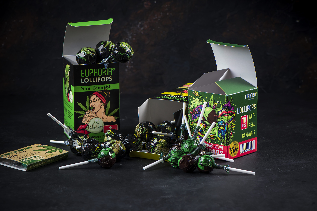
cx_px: 158
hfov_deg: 19.4
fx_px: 925
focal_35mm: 105
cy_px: 106
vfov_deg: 13.1
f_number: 9
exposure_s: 1/125
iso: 160
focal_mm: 105
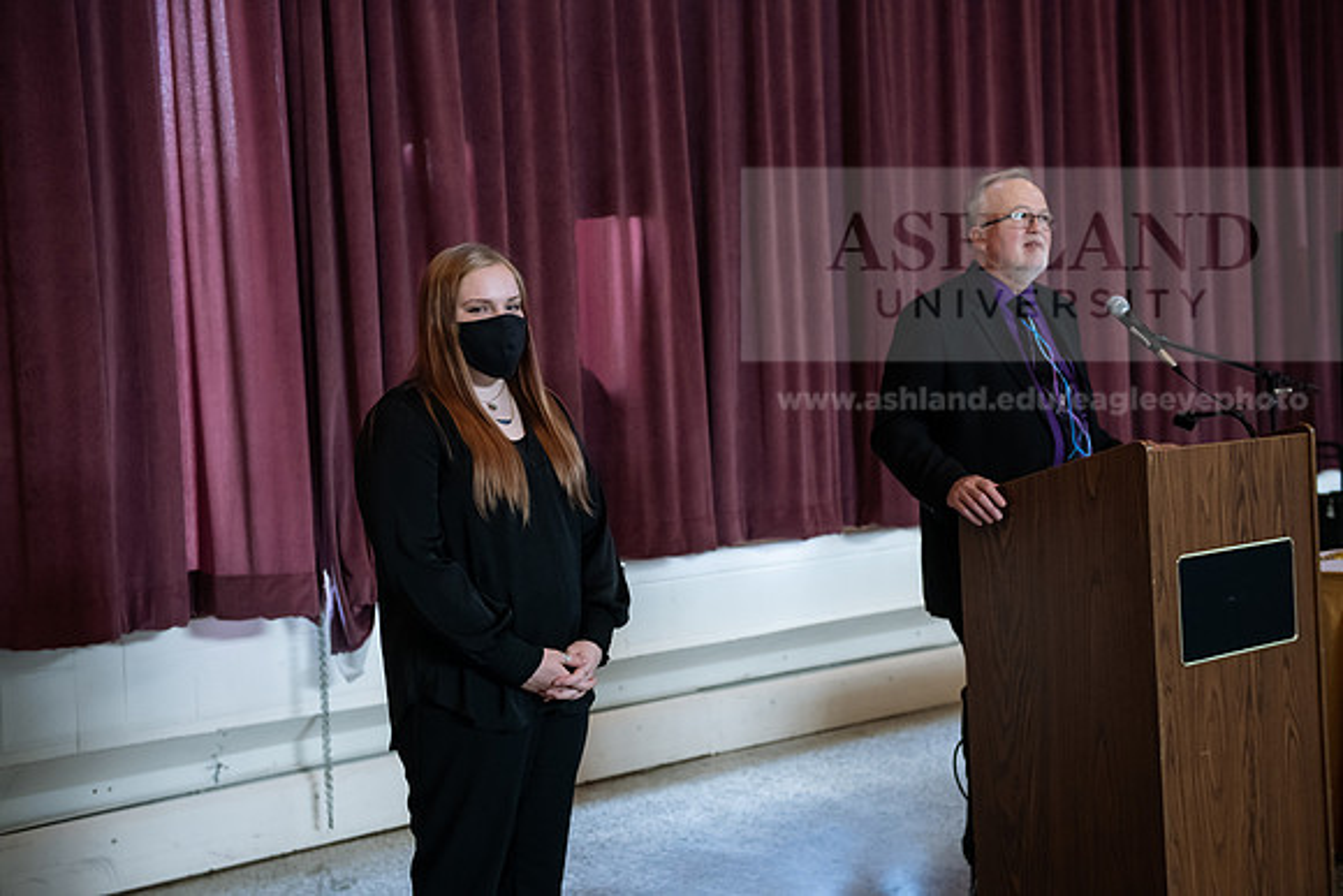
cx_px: 672
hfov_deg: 39.6
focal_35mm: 50
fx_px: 1866
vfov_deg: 27.0
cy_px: 448
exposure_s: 1/200
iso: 2000
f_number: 3.5
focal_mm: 50
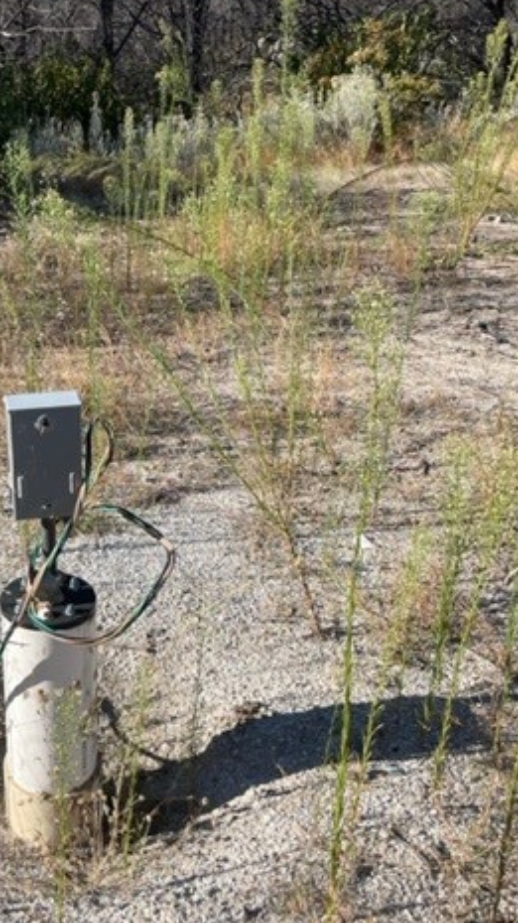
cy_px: 449
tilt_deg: -22.1
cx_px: 44
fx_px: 954
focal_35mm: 39
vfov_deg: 51.6
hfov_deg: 29.1
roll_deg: +1.1
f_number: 1.6
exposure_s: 1/2506
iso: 32
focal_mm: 4.2
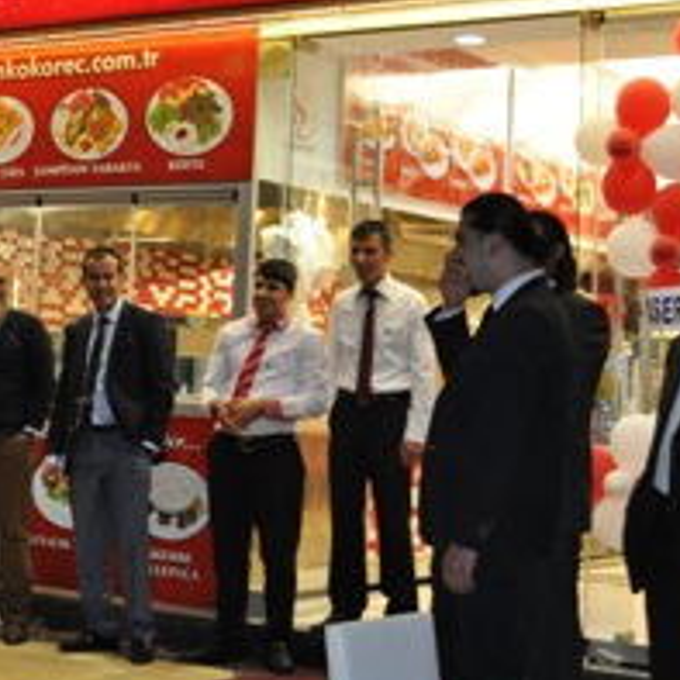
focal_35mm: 81
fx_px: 1800
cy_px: 224
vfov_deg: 21.3
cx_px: 186
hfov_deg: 21.2
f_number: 4.5
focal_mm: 28
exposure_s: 1/60
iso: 800
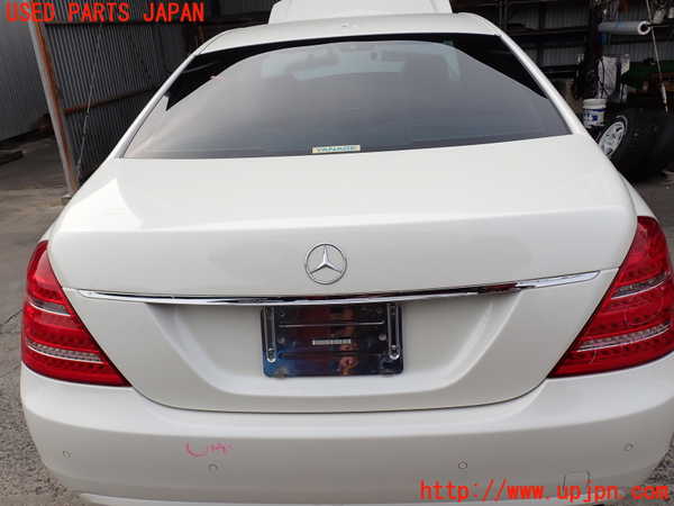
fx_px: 584
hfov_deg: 60.0
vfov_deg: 46.8
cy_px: 253
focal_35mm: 30
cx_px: 337
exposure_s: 1/800
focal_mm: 5.4
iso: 100
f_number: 3.2
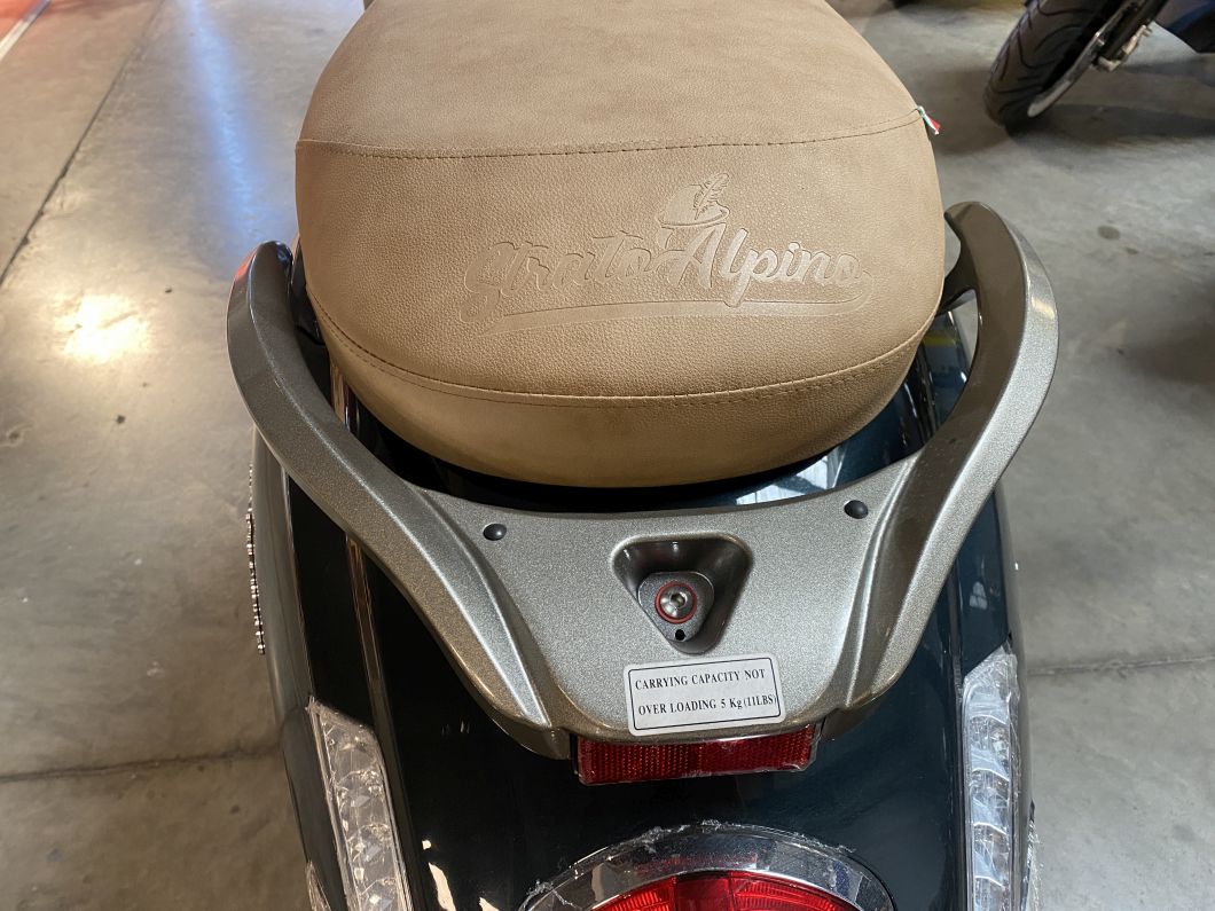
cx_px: 608
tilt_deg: -46.3
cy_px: 456
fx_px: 913
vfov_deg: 53.1
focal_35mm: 26
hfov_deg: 67.3
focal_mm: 4.25
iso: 160
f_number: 1.8
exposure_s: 1/50
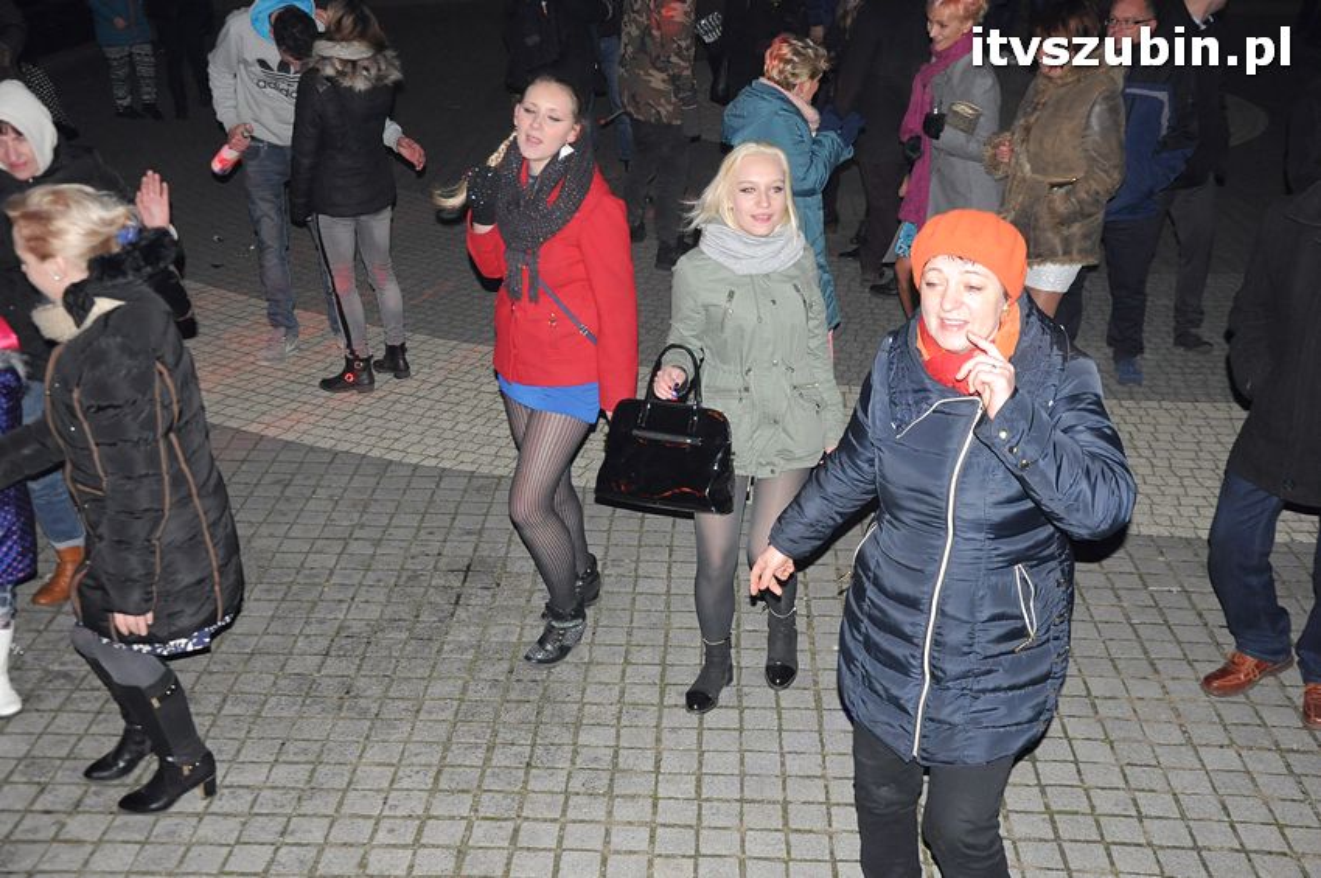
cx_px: 660
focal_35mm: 42
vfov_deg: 31.8
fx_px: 1540
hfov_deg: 46.4
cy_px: 439
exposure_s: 1/60
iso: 1250
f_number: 4.5
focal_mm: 28
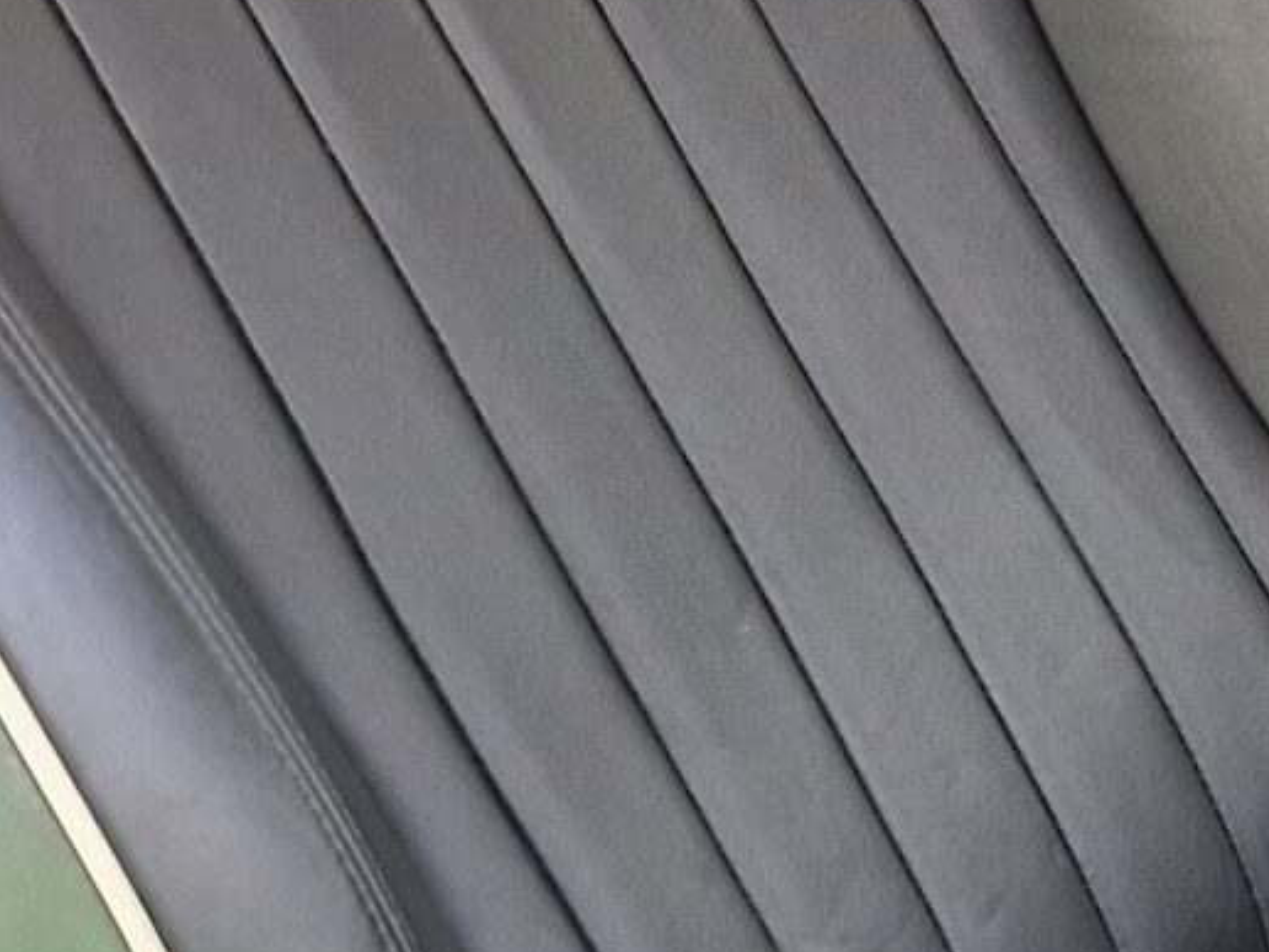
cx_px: 1335
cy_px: 593
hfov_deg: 16.8
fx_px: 4179
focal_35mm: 114
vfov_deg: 13.0
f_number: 1.8
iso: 400
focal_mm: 6.4
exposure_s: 1/25
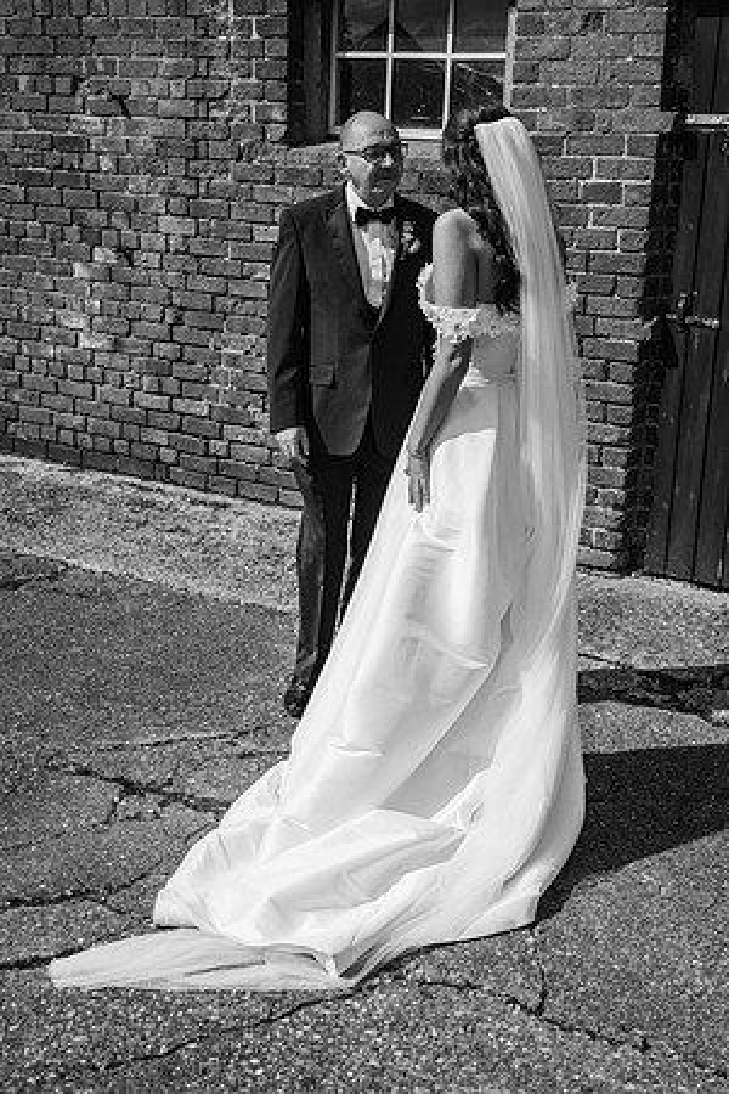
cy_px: 547
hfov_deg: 28.1
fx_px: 1458
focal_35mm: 48
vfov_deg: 41.1
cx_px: 364
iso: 64
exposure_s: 1/2000
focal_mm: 48
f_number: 5.6
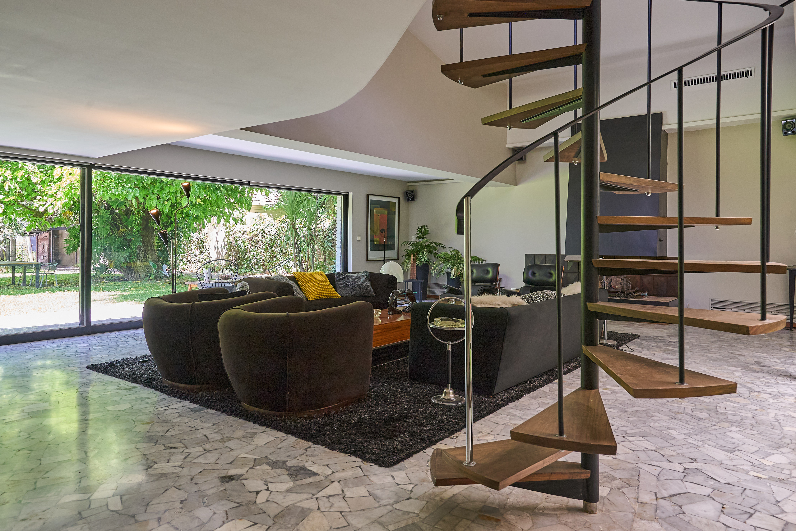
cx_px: 398
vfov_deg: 55.2
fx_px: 509
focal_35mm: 23
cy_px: 266
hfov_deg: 76.1
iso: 1000
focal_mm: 23
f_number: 7.1
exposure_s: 1/80
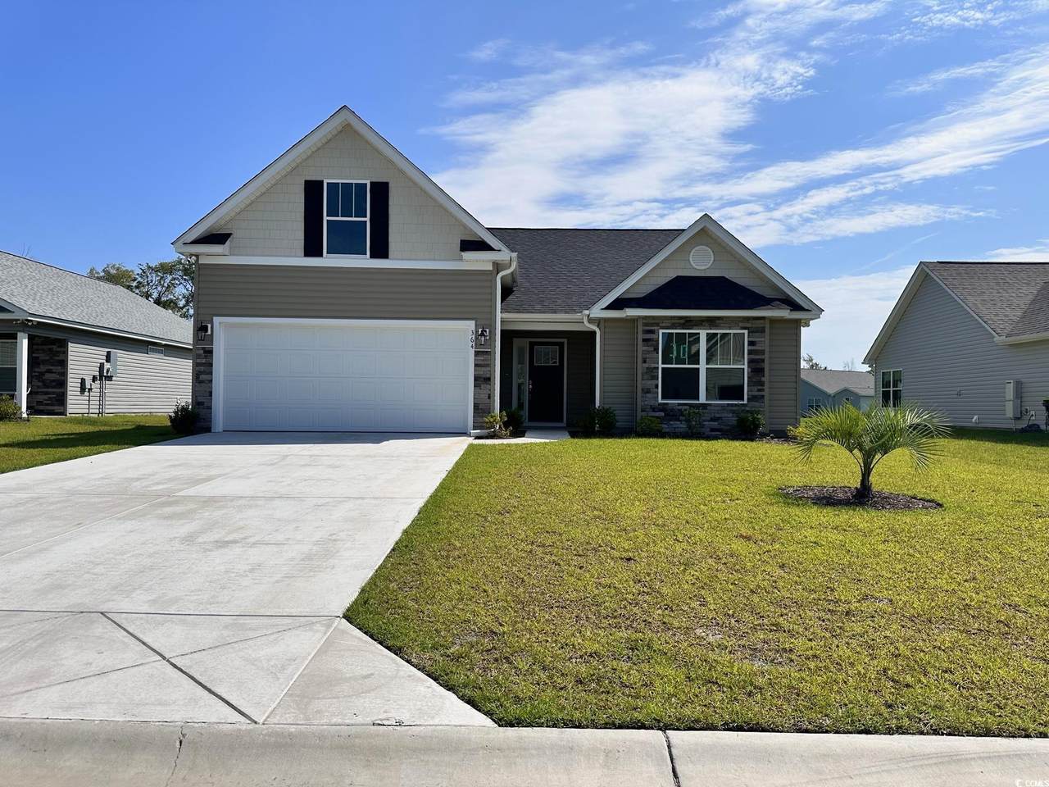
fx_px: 727
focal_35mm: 24
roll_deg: -1.0
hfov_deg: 71.6
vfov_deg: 56.8
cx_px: 524
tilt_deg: +0.4
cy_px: 394
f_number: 1.78
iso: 80
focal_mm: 6.86
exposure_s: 1/8929
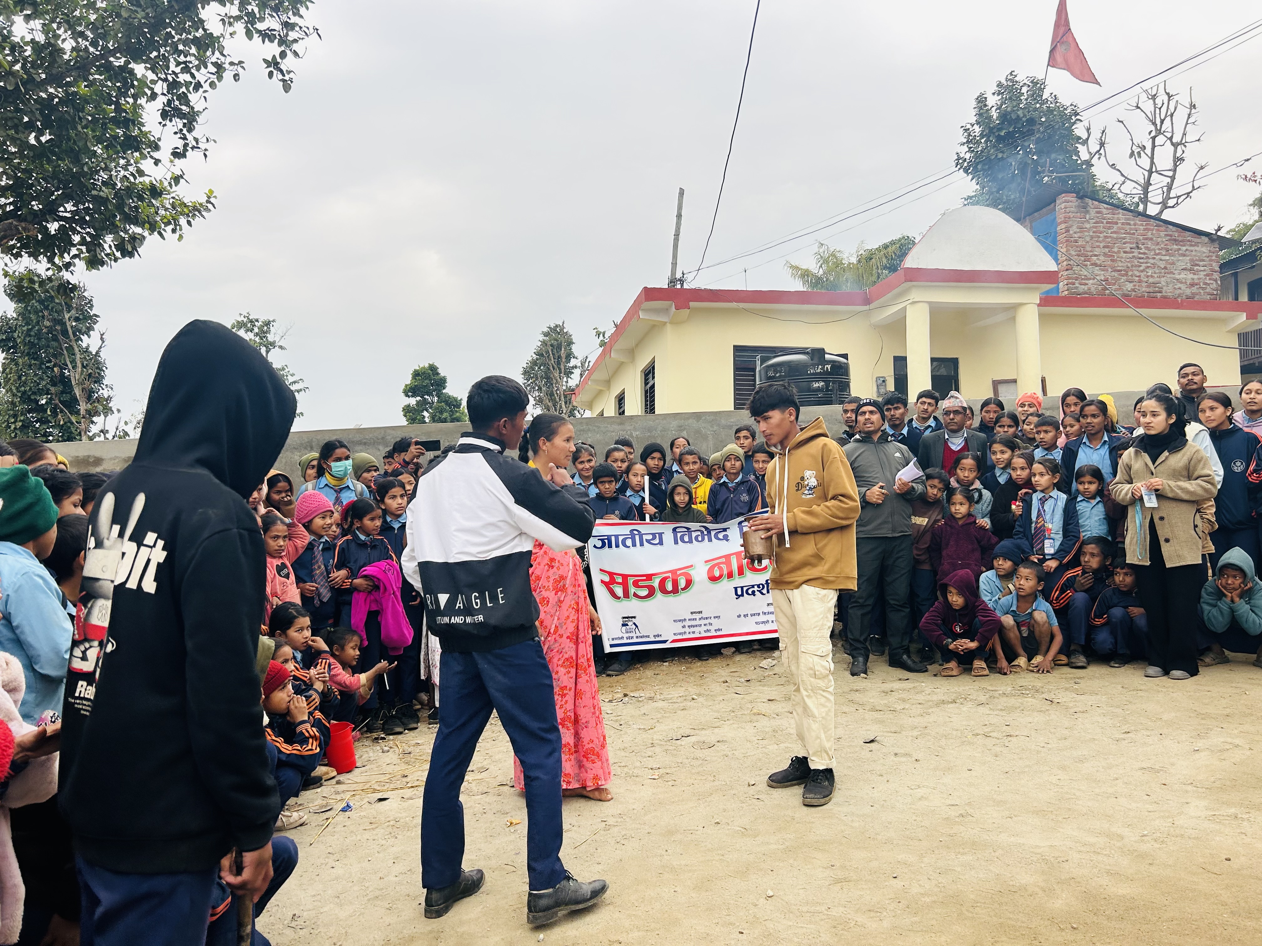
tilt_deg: +4.9
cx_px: 631
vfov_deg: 53.1
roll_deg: +0.8
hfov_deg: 67.3
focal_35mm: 26
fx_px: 948
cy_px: 473
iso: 50
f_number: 1.5
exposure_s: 1/383
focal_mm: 5.7
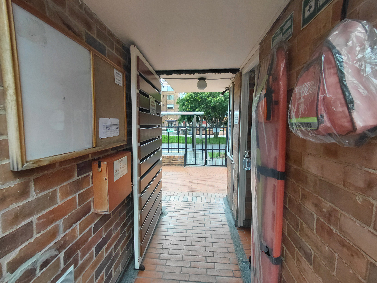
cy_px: 142
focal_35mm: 16
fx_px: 174
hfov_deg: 94.5
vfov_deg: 78.1
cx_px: 188
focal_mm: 1.64
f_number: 2.2
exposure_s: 1/125
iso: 40
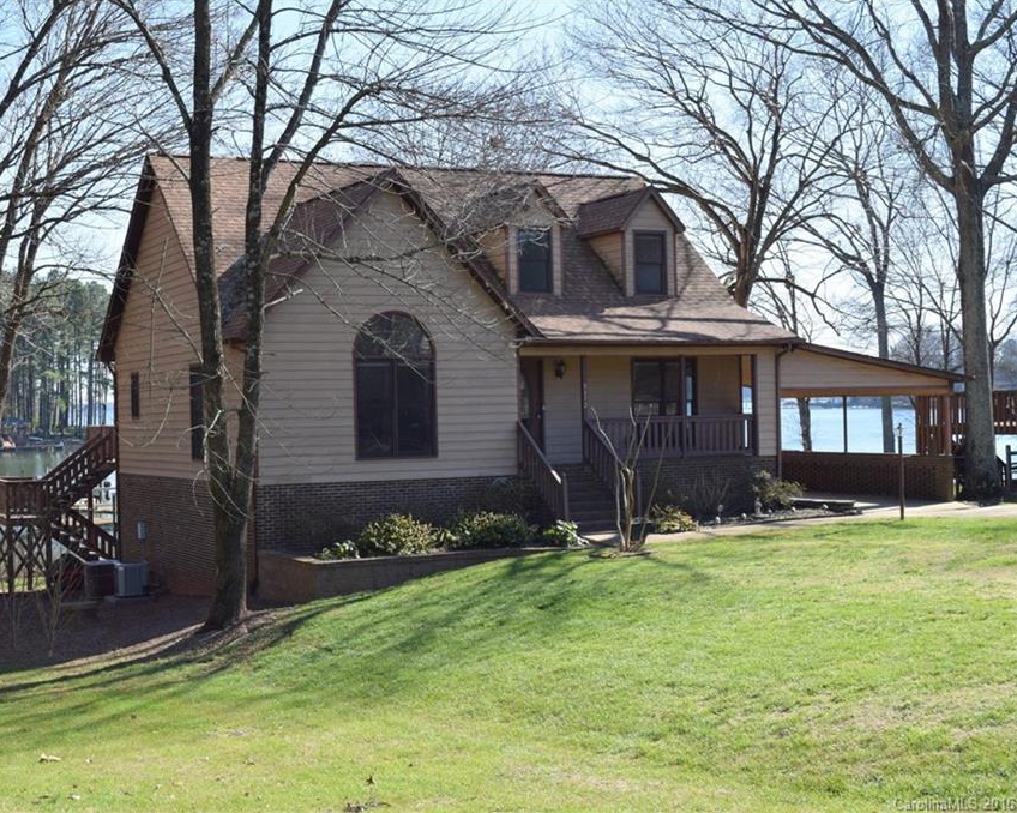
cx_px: 409
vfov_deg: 29.7
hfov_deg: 36.5
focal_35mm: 51
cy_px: 405
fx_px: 1535
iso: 100
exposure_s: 1/100
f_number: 9
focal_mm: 30
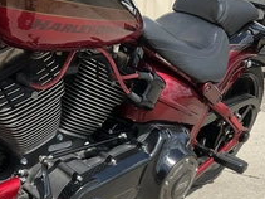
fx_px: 421
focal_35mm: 55
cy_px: 171
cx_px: 107
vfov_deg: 25.8
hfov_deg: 34.8
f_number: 1.8
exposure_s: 1/1848
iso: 25
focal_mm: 3
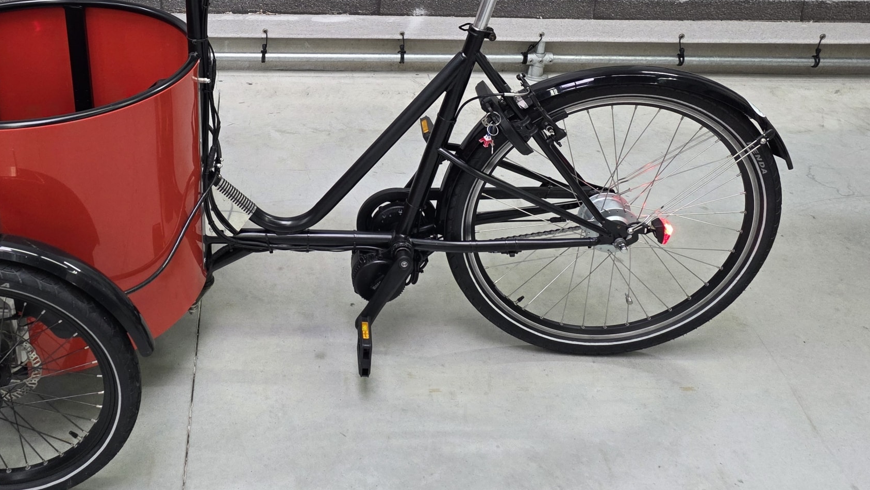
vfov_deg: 30.2
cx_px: 277
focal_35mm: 38
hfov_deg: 51.6
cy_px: 77
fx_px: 877
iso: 250
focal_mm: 6.3
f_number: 1.7
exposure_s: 1/100
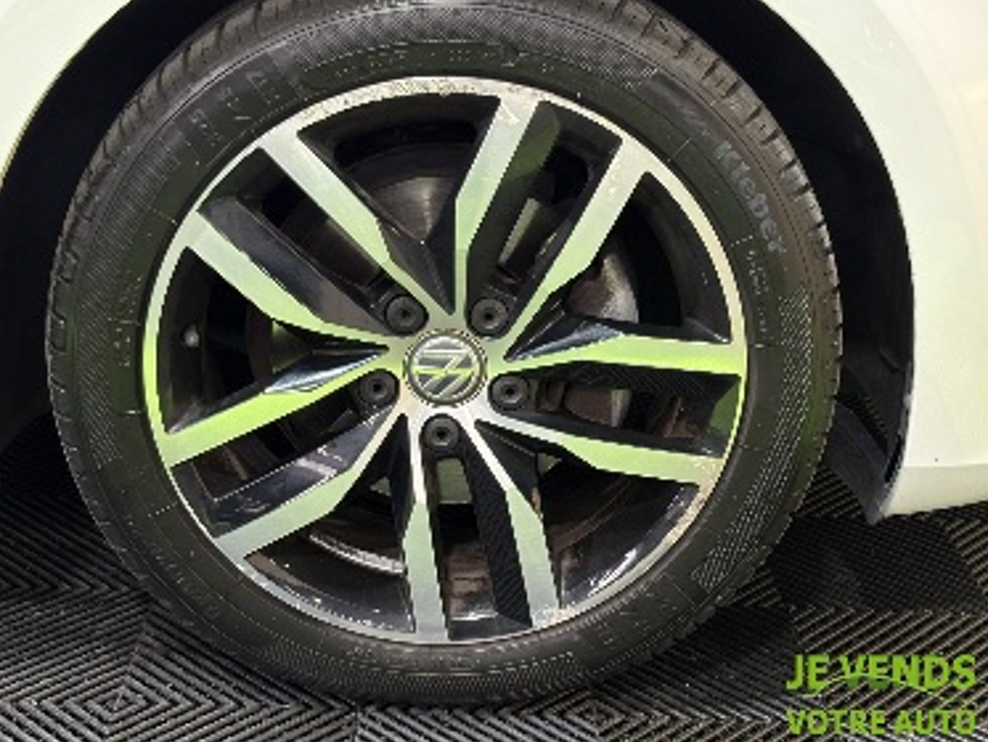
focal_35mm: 58
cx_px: 440
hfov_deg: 33.2
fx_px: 1656
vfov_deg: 25.2
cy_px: 342
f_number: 1.6
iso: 160
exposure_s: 1/100
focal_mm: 5.96
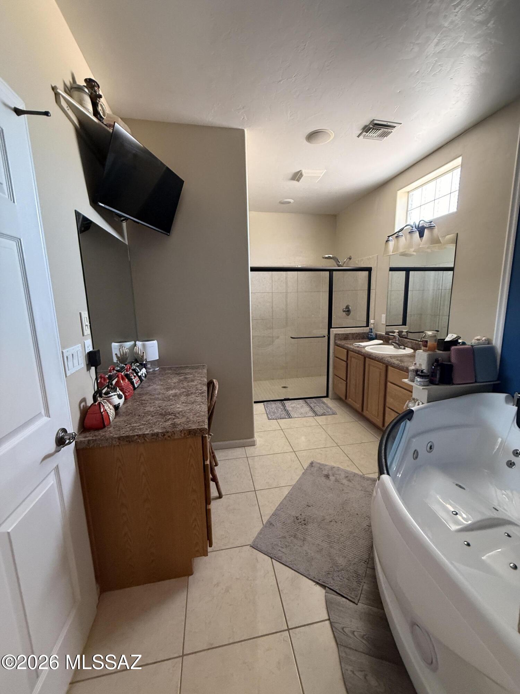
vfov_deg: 102.1
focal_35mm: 14
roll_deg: +0.7
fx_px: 280
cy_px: 347
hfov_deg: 85.7
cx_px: 260
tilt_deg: -9.5
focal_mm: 2.22
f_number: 2.2
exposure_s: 1/60
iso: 500
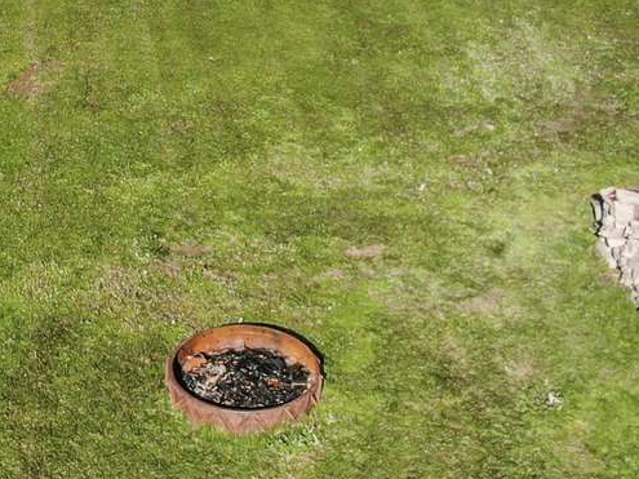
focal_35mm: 93
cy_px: 100
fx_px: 1716
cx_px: 79
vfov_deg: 15.8
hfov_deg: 20.7
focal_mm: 4.5
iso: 100
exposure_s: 1/640
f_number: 2.8
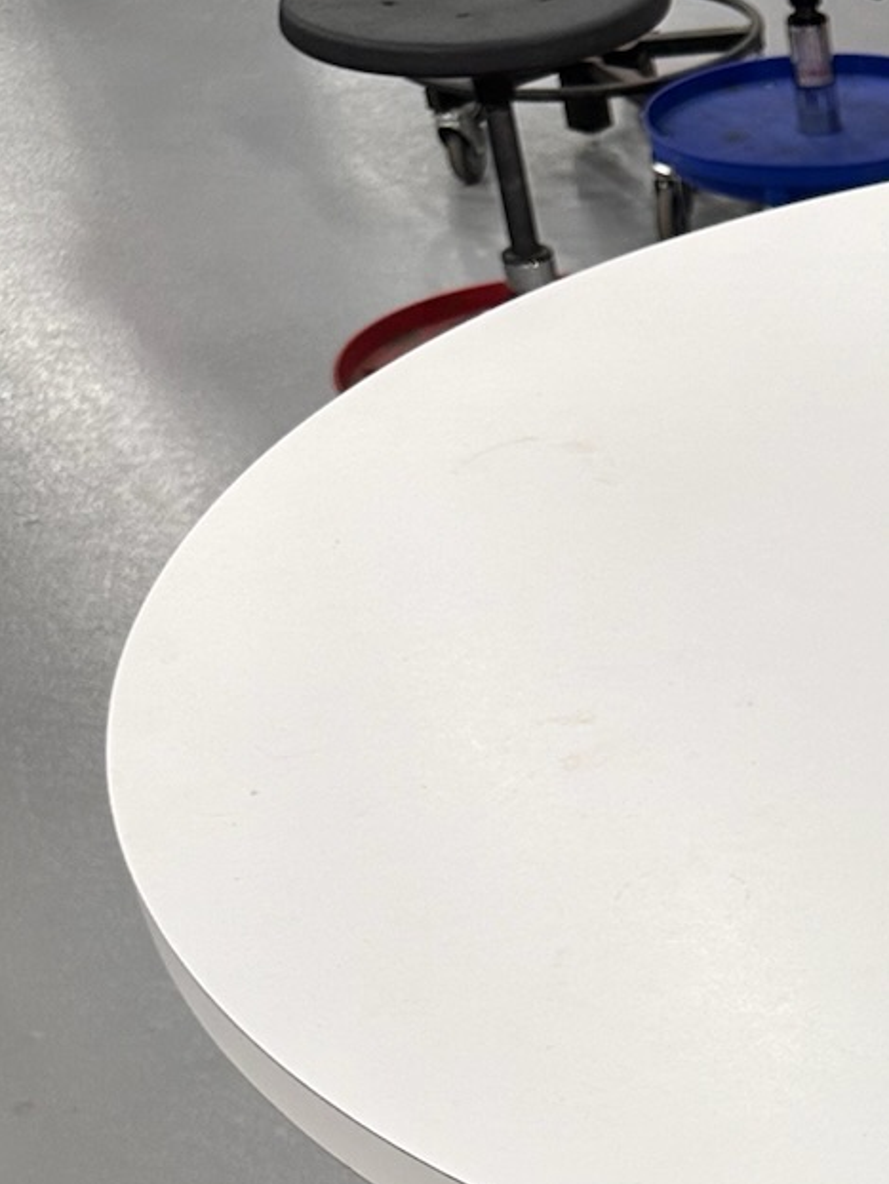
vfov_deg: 23.0
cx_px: 1399
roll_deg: -1.2
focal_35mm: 79
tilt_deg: -41.8
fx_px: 2703
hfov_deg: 16.7
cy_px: 1365
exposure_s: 1/100
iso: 80
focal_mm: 6.86
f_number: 1.78
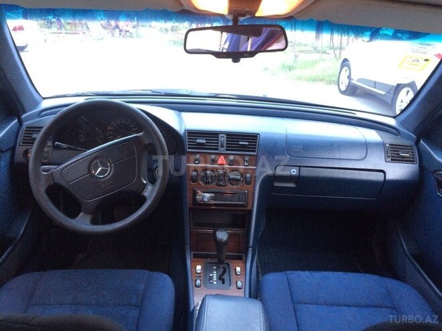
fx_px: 370
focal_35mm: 29
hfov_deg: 61.7
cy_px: 166
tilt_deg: -19.3
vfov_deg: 48.2
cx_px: 221
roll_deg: -0.6
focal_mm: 4.15
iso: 320
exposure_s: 1/33
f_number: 2.2
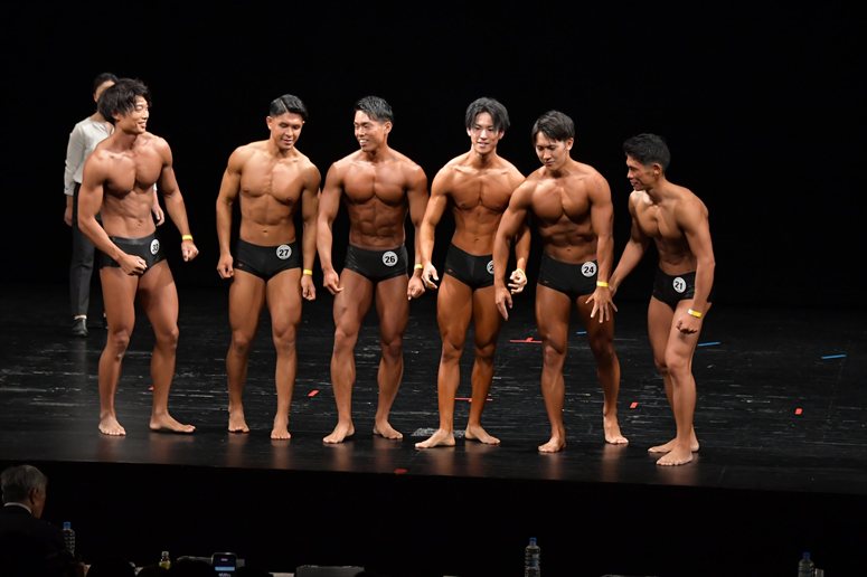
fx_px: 4189
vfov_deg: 7.9
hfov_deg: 11.8
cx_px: 434
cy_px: 288
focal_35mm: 174
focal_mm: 116
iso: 3200
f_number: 5.6
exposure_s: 1/400
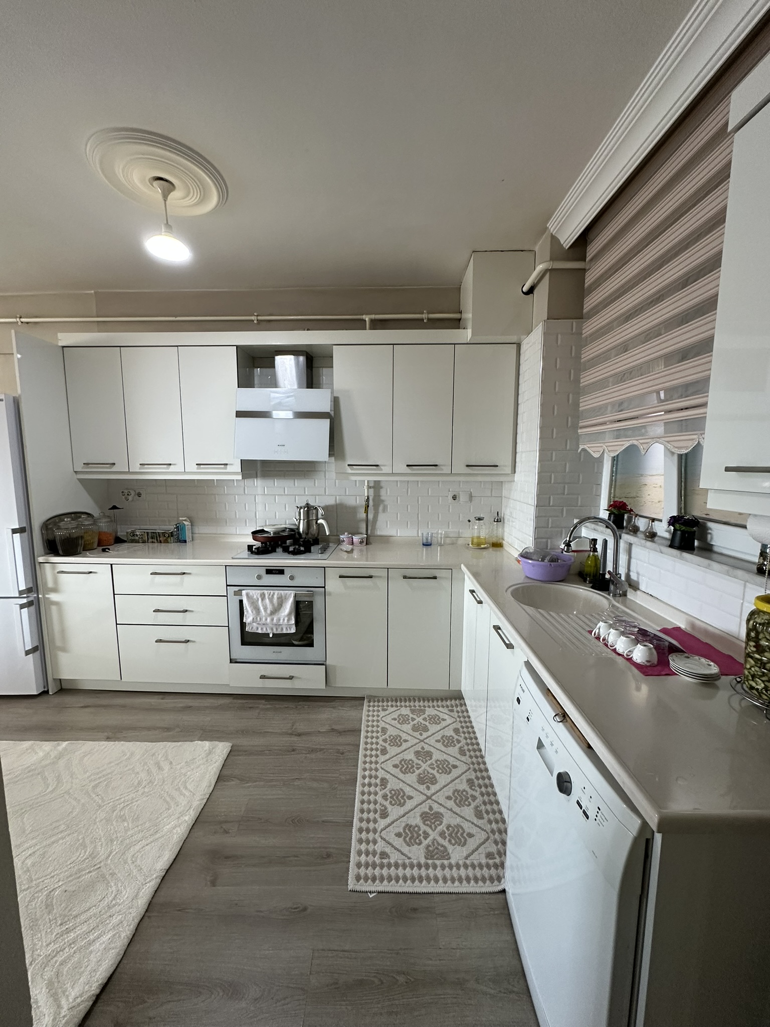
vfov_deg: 102.1
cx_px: 385
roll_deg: -1.1
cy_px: 514
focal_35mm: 14
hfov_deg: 85.7
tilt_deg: -6.2
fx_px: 415
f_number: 2.2
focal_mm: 2.22
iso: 200
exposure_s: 1/100
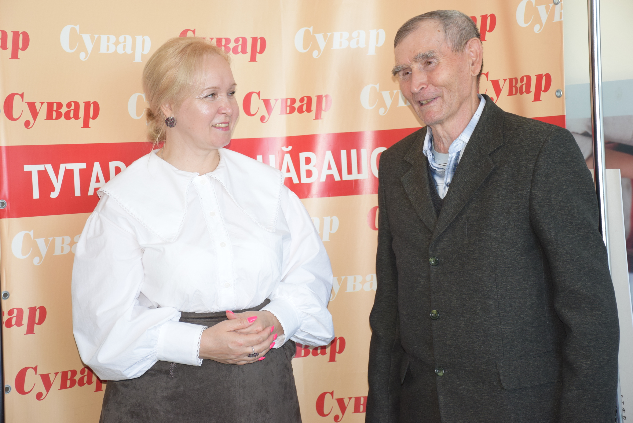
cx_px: 316
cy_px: 212
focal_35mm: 78
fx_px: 1373
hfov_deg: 26.0
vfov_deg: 17.5
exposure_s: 1/125
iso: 800
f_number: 5.6
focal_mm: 52
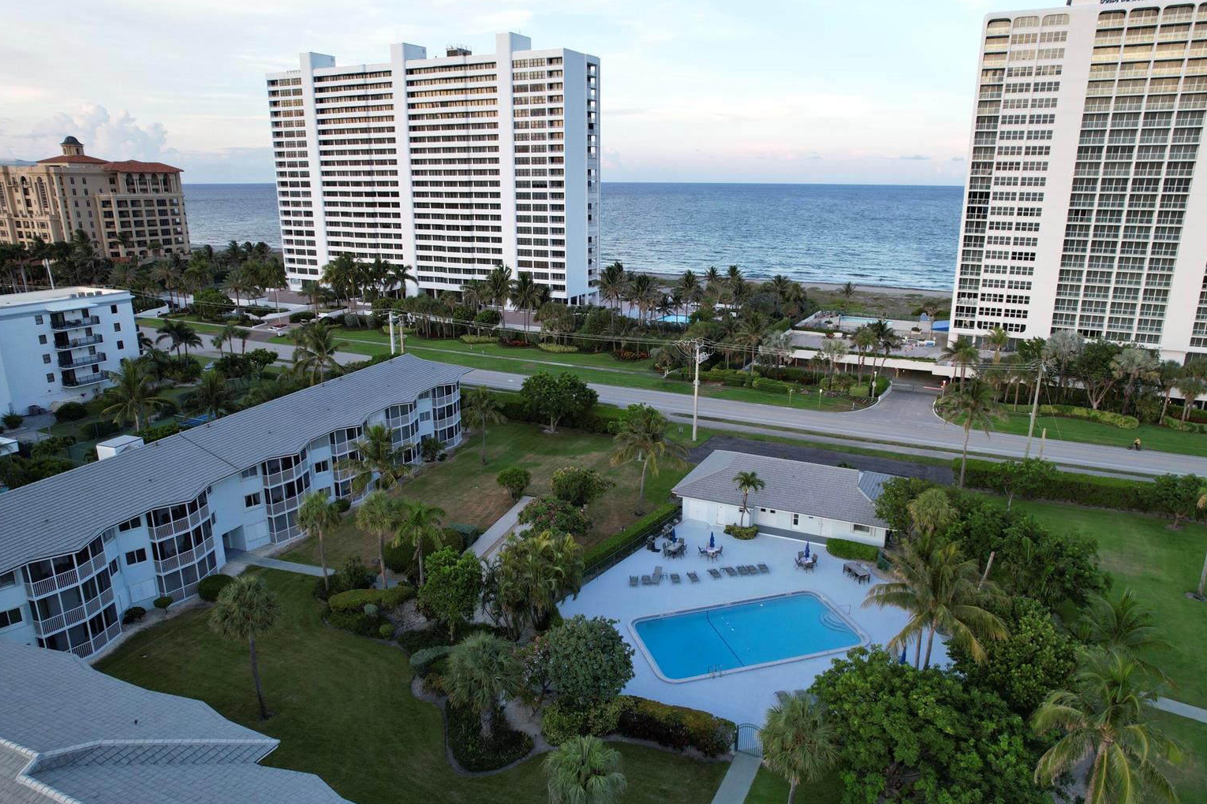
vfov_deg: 55.1
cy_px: 404
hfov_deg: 76.1
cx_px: 622
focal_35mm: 23
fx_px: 771
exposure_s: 1/120
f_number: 2.8
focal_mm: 8.38
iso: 100
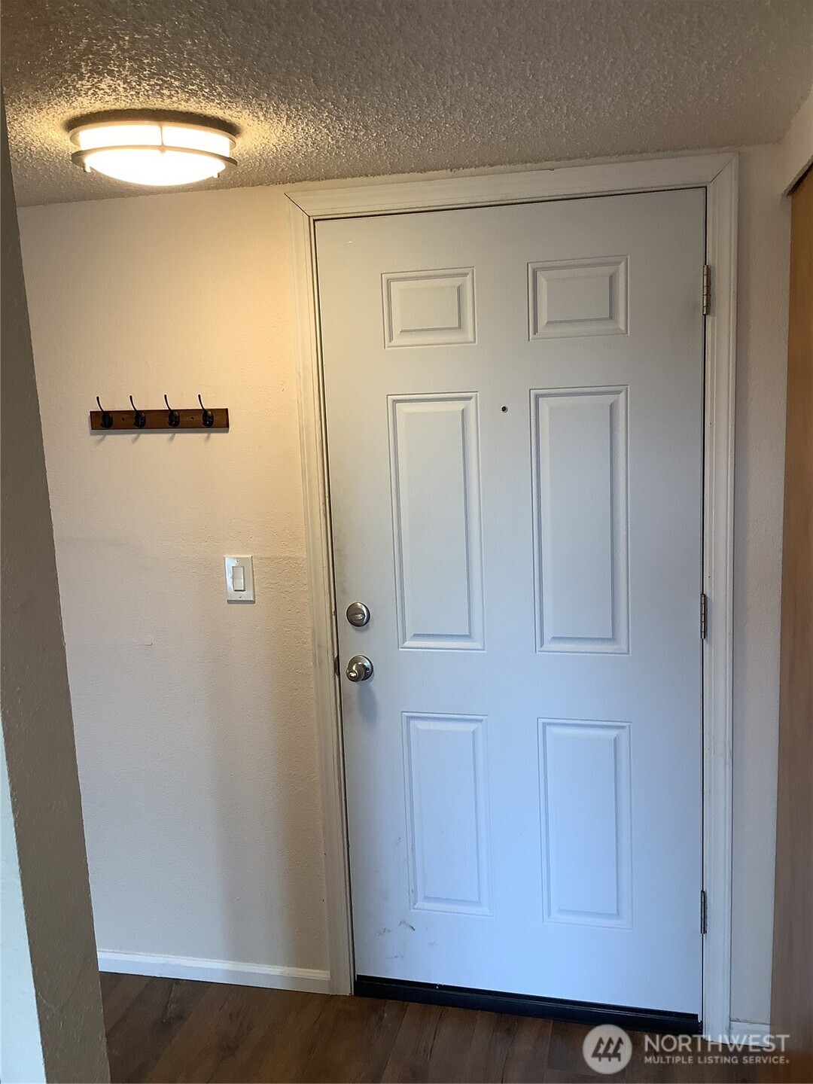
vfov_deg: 58.4
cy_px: 542
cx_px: 406
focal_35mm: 31
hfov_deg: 45.4
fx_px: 971
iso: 80
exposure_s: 1/60
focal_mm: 3.3
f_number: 2.4
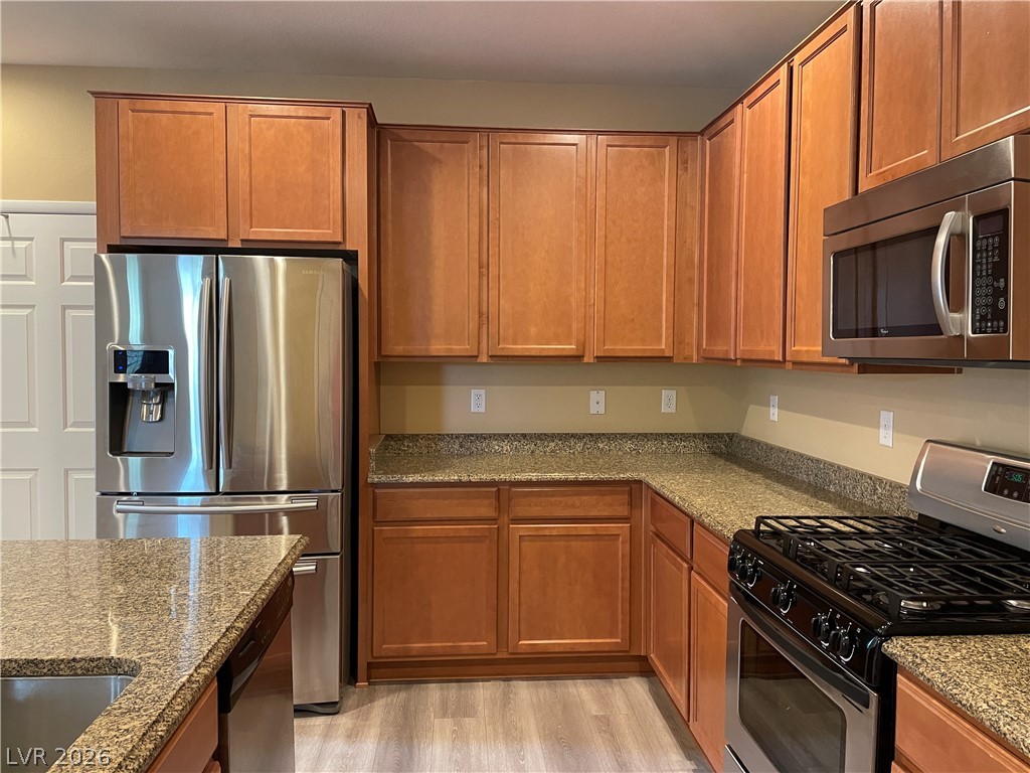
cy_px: 386
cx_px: 515
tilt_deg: -2.1
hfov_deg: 67.3
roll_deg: +0.1
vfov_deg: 53.1
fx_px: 774
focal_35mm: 26
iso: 320
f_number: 1.6
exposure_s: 1/60
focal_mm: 4.2
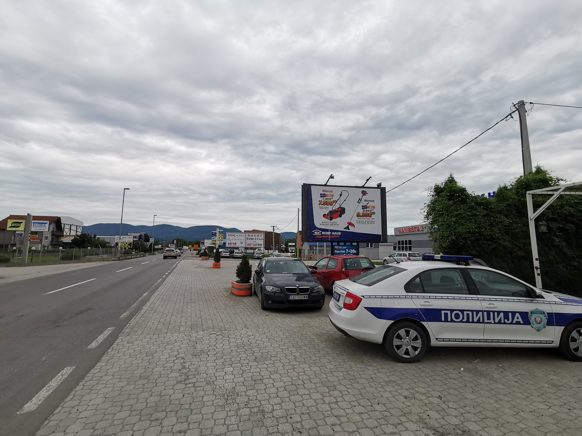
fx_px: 286
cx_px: 291
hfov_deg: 91.0
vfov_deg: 74.7
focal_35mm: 17
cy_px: 218
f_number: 2.2
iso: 50
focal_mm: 2.26
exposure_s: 1/510
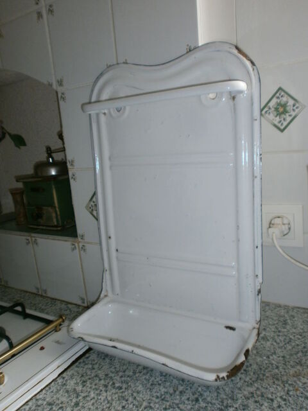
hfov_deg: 51.4
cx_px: 154
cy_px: 206
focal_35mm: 27
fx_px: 320
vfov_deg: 65.3
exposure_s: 1/30
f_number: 2.9
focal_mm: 4.8
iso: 125
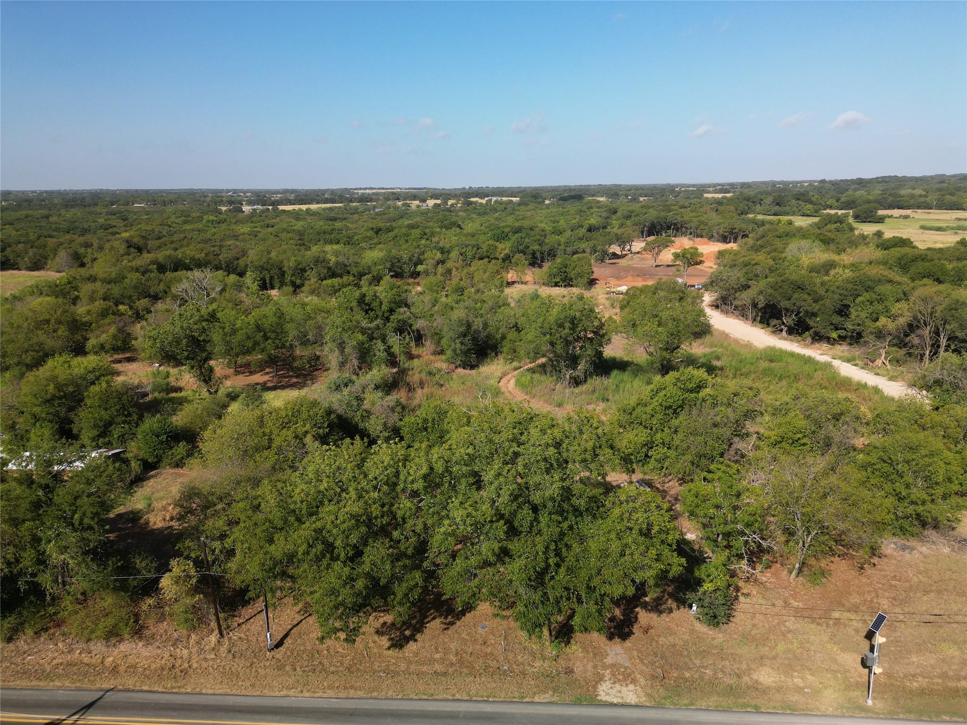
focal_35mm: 24
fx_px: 670
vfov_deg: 56.8
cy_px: 362
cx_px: 484
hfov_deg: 71.6
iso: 100
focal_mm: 6.72
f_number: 1.7
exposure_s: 1/1250
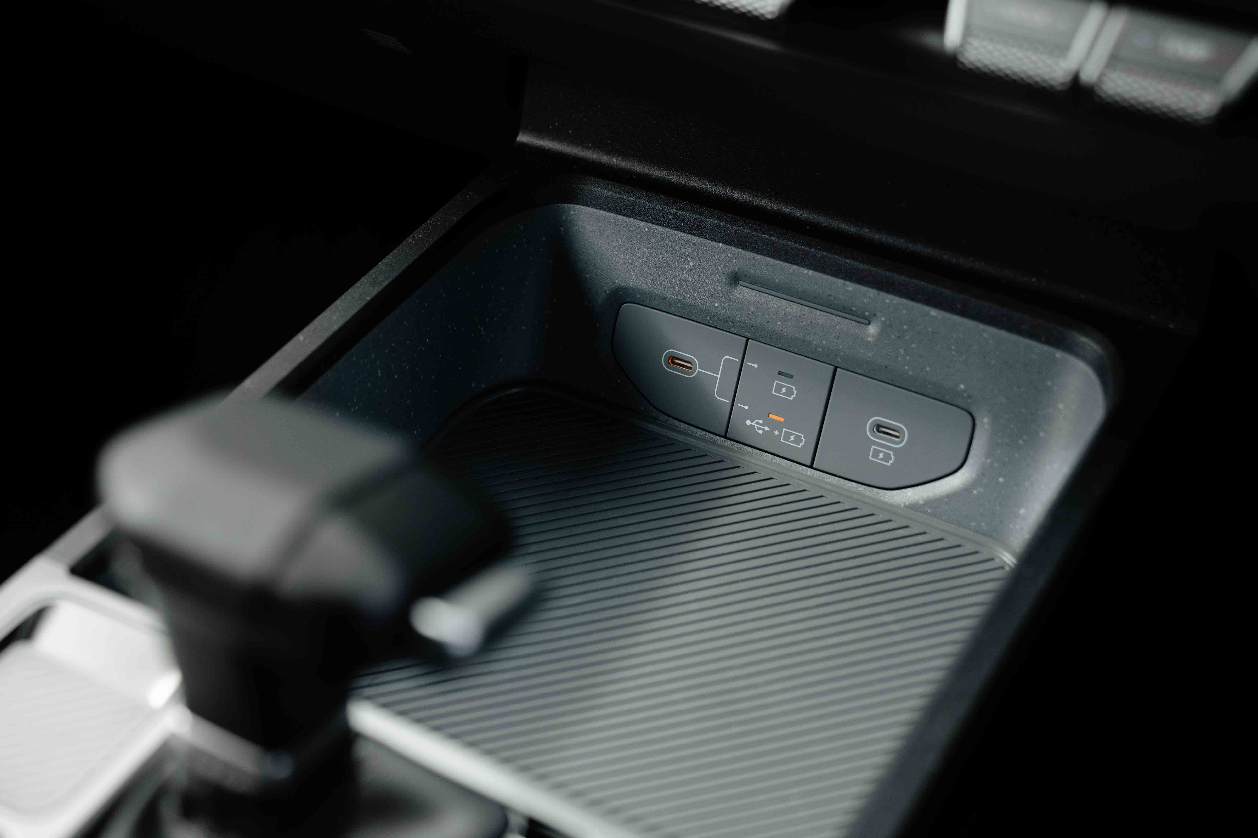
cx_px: 591
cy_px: 420
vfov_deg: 23.4
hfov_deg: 34.5
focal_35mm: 58
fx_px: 2027
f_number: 2.8
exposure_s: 1/1250
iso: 640
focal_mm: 49
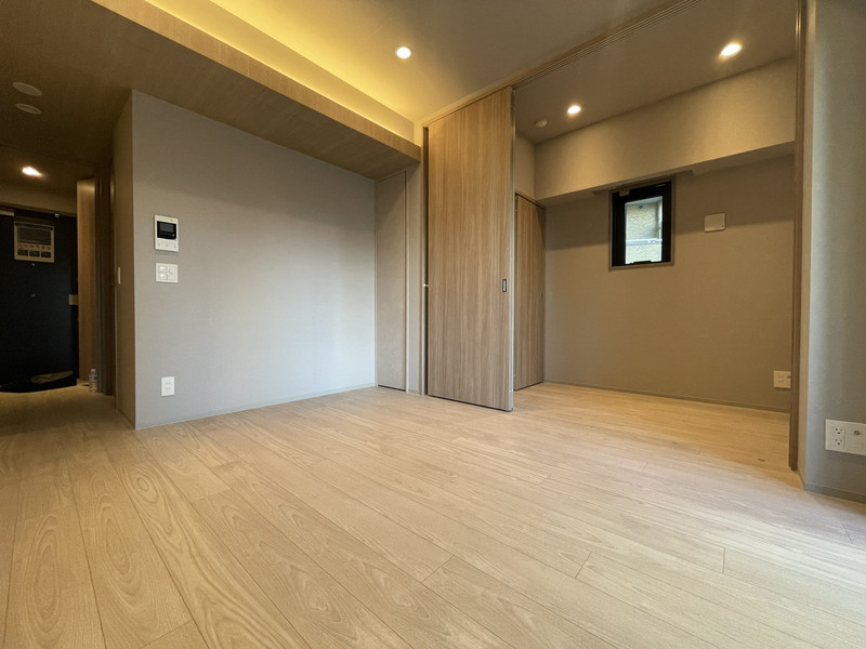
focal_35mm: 14
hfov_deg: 102.1
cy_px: 324
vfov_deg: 85.7
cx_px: 433
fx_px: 350
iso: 250
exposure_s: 1/100
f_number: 2.4
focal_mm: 1.55
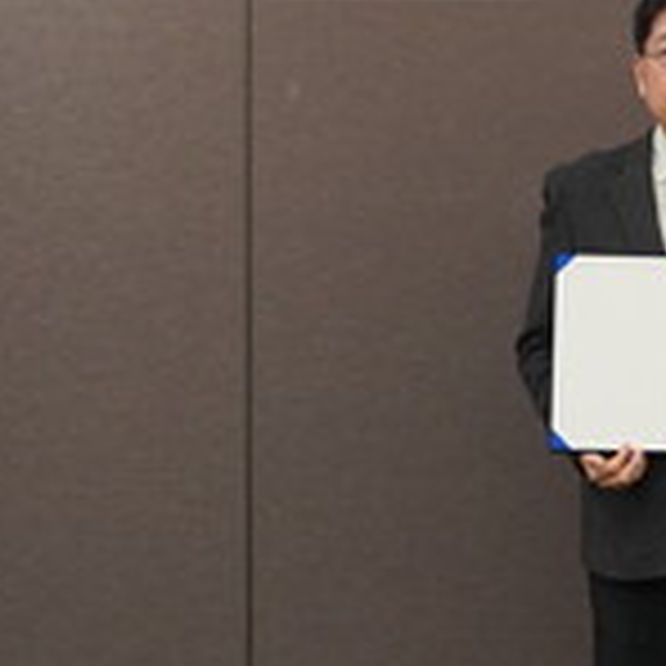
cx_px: 886
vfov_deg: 14.1
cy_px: 248
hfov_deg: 13.5
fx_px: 2699
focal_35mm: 124
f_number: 4
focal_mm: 36
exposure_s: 1/160
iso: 1600
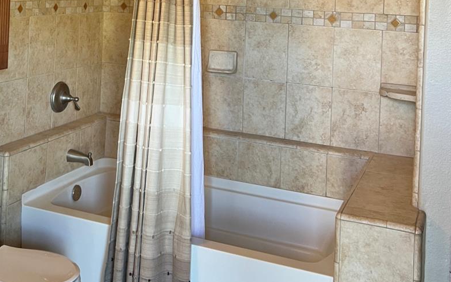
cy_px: -26
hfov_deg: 37.8
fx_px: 651
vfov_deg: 23.0
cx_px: 148
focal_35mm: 53
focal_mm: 5.7
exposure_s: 1/60
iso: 160
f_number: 1.5
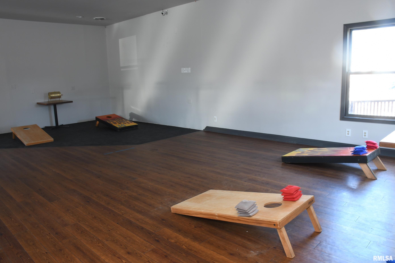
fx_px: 296
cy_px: 132
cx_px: 198
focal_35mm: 27
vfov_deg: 47.9
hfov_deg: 67.4
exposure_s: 1/8
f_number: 9
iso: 400
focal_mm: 18
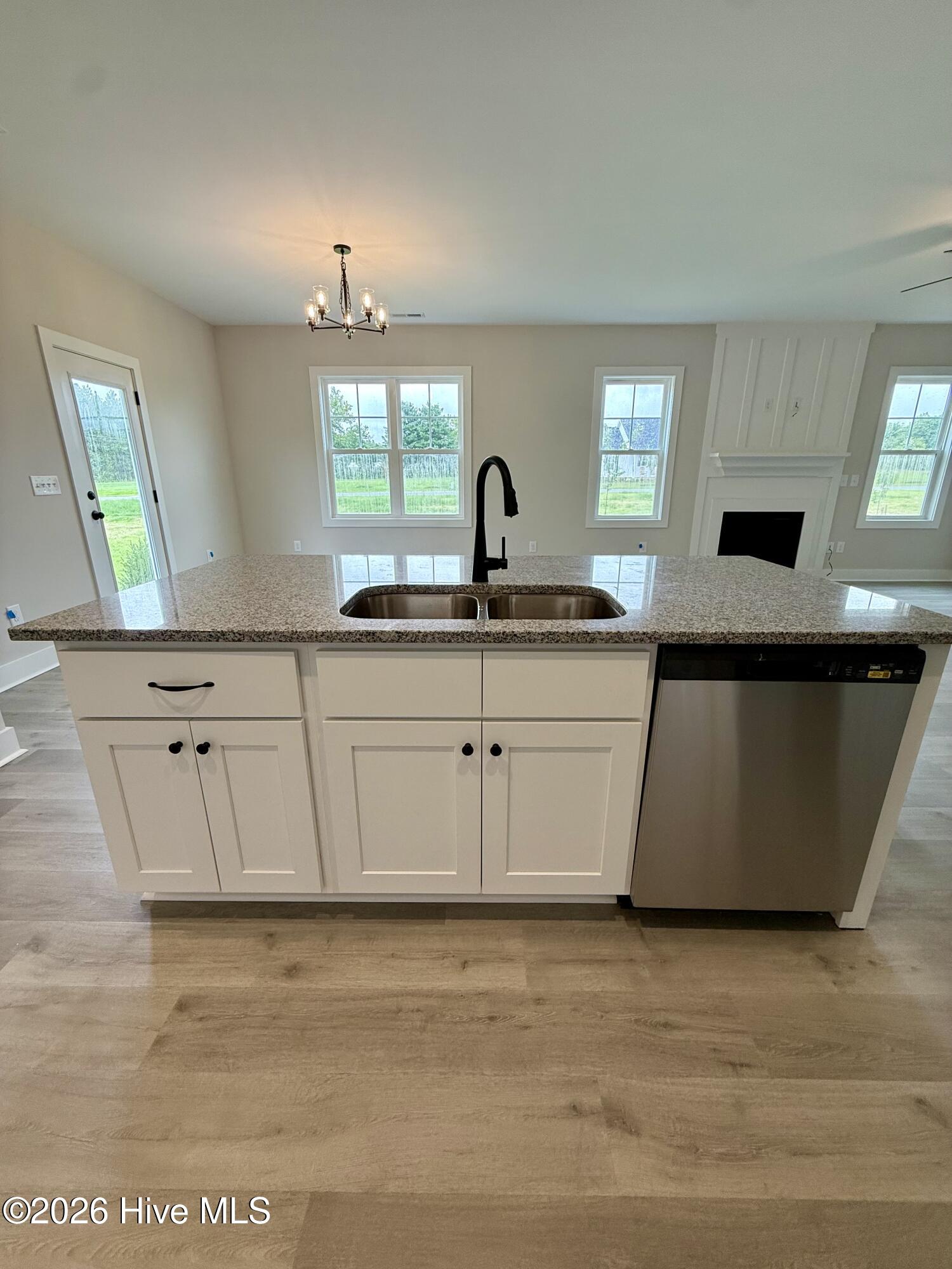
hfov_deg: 85.7
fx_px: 513
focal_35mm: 14
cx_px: 476
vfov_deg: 102.1
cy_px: 634
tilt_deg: -16.8
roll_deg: -0.4
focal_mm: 2.22
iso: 80
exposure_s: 1/120
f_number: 2.2
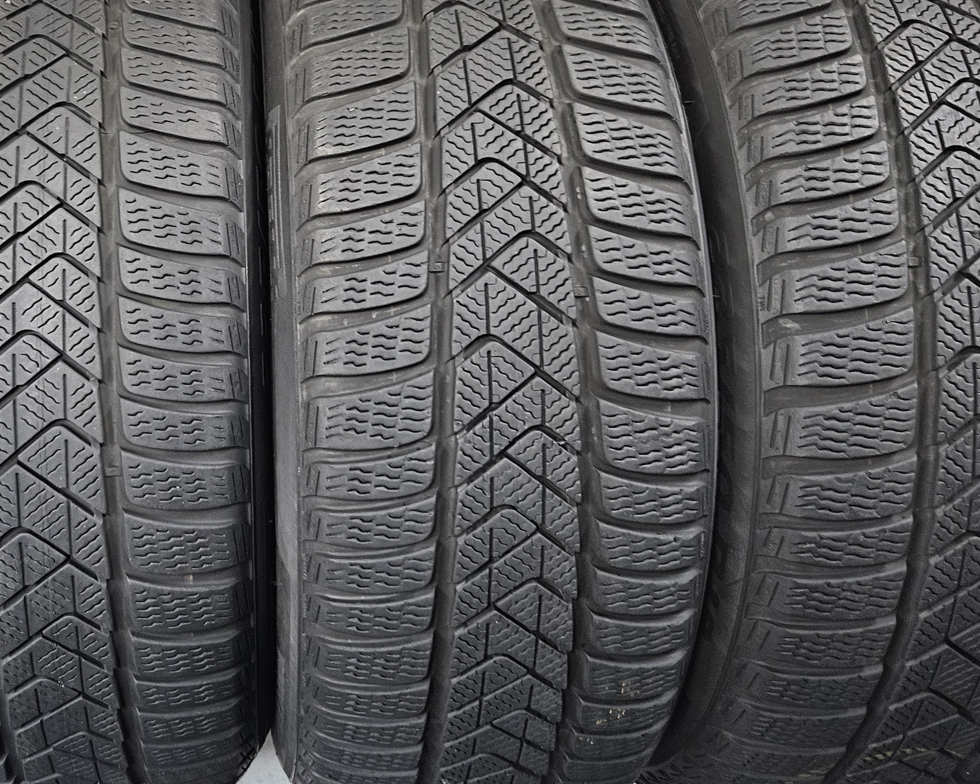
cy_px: 201
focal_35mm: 38
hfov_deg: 46.5
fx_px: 1102
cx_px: 264
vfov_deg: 38.2
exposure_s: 1/25
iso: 800
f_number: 1.8
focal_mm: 5.4
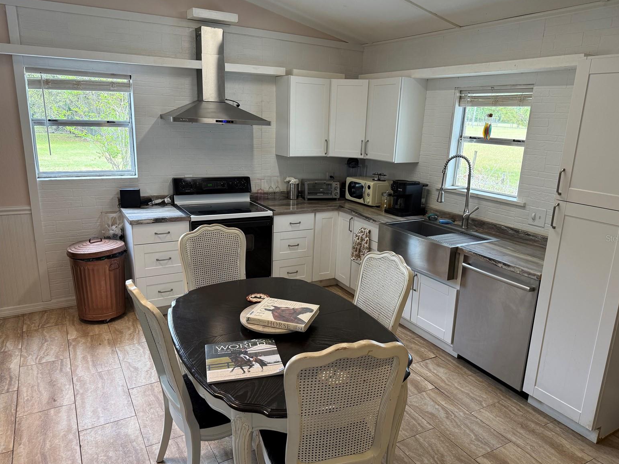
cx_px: 322
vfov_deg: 54.9
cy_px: 238
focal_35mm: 25
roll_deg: -2.5
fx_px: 447
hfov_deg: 69.4
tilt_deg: -14.9
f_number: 1.78
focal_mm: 6.76
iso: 125
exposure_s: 1/125
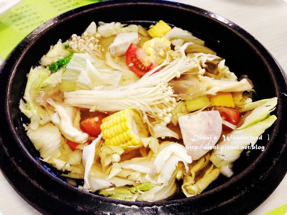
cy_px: 108
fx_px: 274
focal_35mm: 33
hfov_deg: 55.4
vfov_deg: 42.9
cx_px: 144
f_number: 2.4
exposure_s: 1/20
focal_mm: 4.12
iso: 125
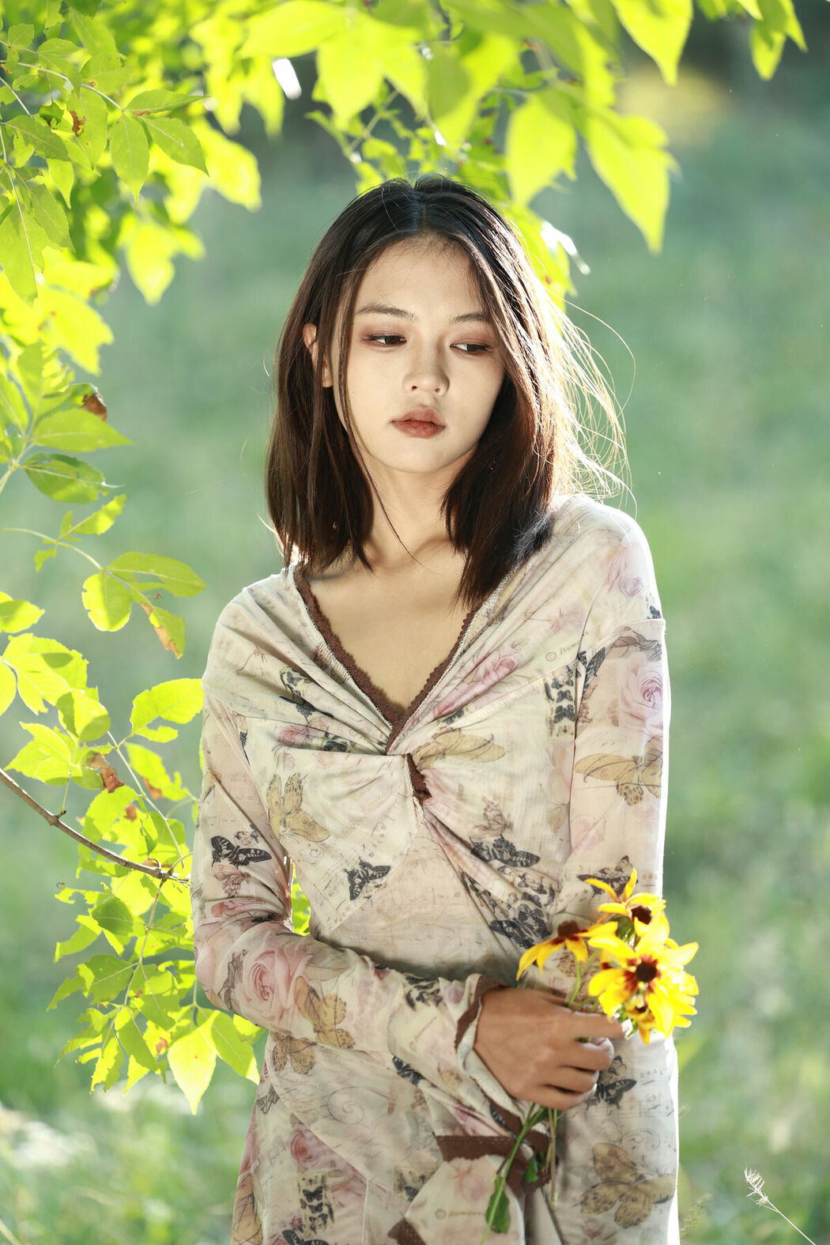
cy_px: 622
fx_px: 4876
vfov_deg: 14.6
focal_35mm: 141
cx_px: 415
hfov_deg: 9.7
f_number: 2.8
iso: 200
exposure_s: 1/200
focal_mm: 142
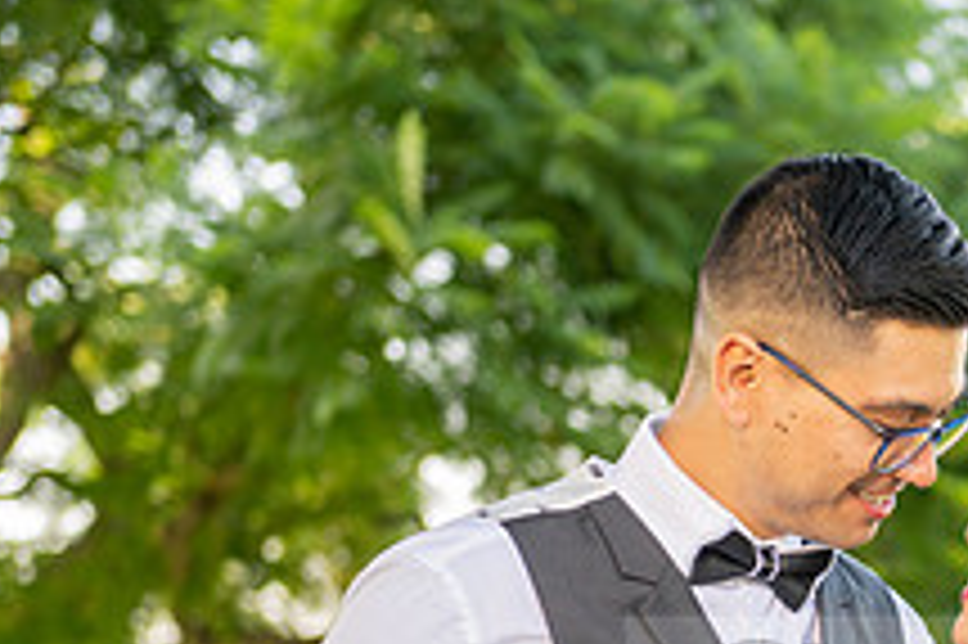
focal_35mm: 189
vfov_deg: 7.2
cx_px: 1018
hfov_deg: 10.8
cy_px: 723
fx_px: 5078
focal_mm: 70
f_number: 3.5
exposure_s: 1/200
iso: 200
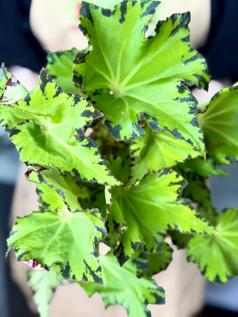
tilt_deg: -24.9
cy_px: 158
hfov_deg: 30.3
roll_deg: -2.9
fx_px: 440
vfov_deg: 39.7
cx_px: 119
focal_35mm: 48
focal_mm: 6.76
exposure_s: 1/121
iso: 64
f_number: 1.78
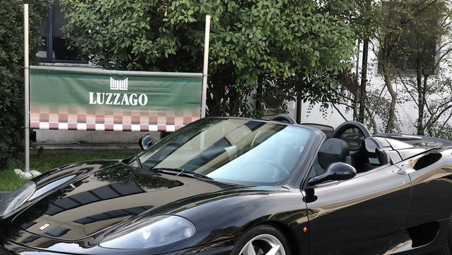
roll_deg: -1.4
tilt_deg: -8.3
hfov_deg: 31.4
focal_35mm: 67
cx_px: 239
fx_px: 803
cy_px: 183
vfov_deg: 17.9
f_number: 2.4
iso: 25
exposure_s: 1/120
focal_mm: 6
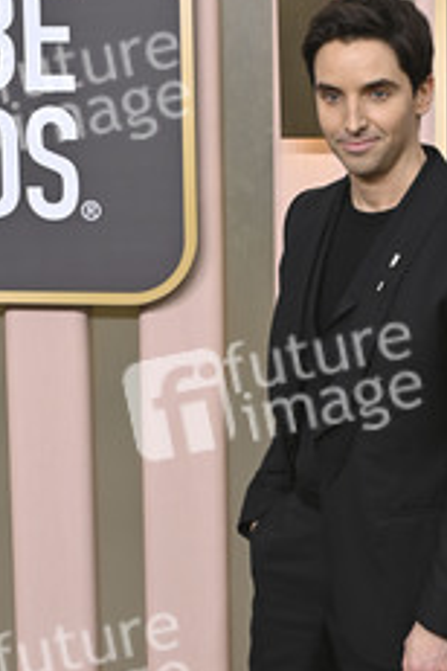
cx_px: 357
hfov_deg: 9.2
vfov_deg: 13.7
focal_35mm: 149
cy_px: 537
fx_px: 2775
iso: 800
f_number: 8
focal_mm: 86
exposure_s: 1/640
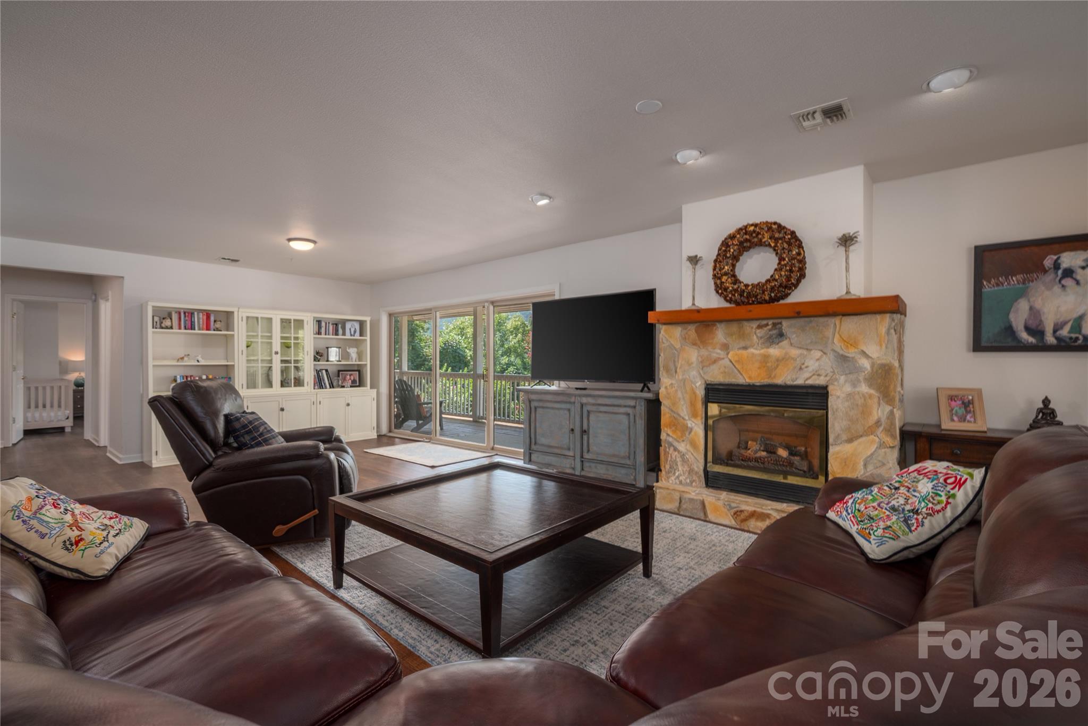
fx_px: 484
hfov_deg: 96.7
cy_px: 363
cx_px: 544
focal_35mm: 16
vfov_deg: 73.8
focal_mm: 16
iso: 320
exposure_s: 1/200
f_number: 7.1
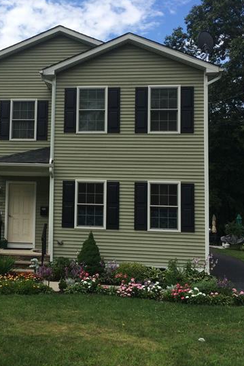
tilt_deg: +3.3
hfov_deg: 30.6
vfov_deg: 45.4
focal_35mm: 43
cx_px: 57
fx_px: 437
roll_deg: -1.8
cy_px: 169
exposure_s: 1/2283
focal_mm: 4.15
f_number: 2.2
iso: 32
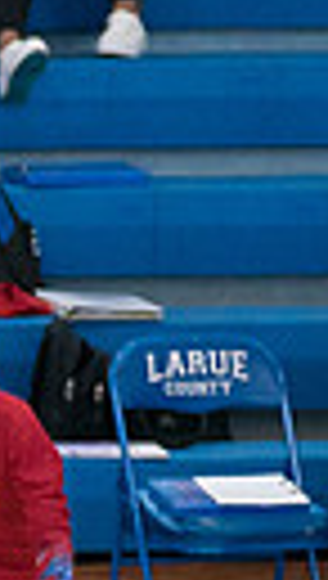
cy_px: 643
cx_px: -611
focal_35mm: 544
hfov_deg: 2.2
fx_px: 8373
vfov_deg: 4.0
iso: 3200
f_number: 2.8
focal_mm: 70
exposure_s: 1/1250
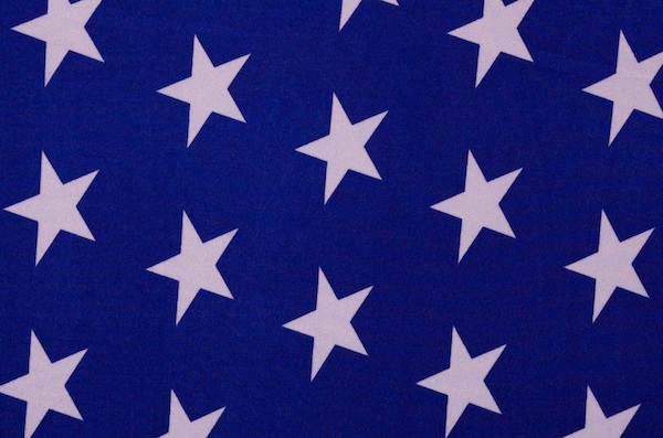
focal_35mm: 99
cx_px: 332
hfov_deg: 20.7
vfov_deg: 13.8
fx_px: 1819
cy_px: 219
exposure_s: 1/800
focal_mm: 66
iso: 800
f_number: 10
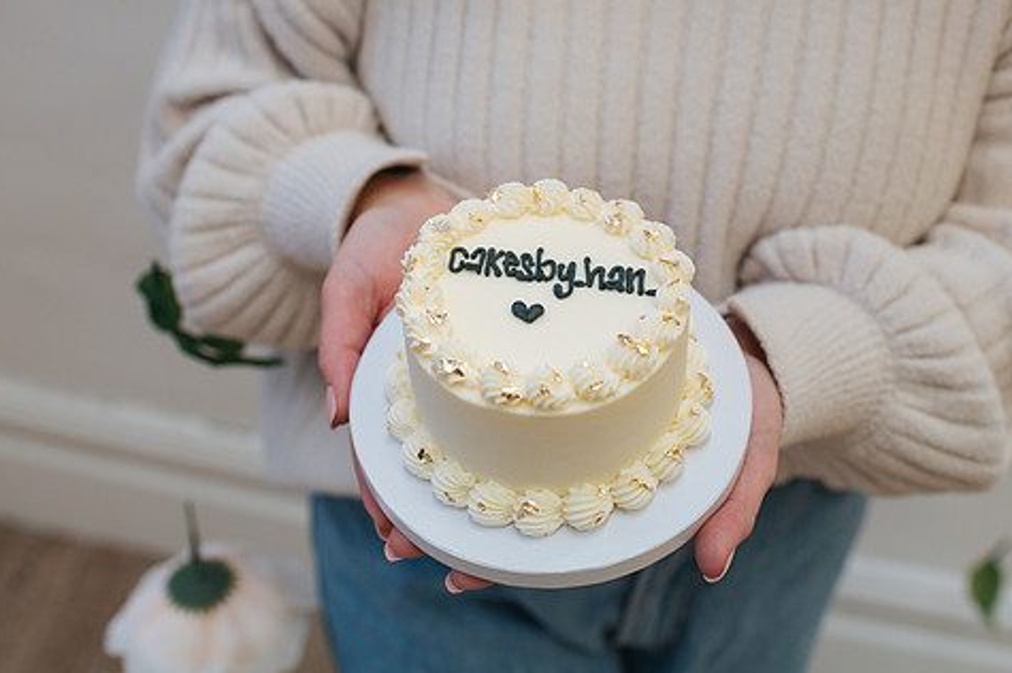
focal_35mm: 45
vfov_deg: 29.8
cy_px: 278
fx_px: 1264
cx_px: 533
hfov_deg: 43.6
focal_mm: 35
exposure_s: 1/160
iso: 360
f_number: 3.2
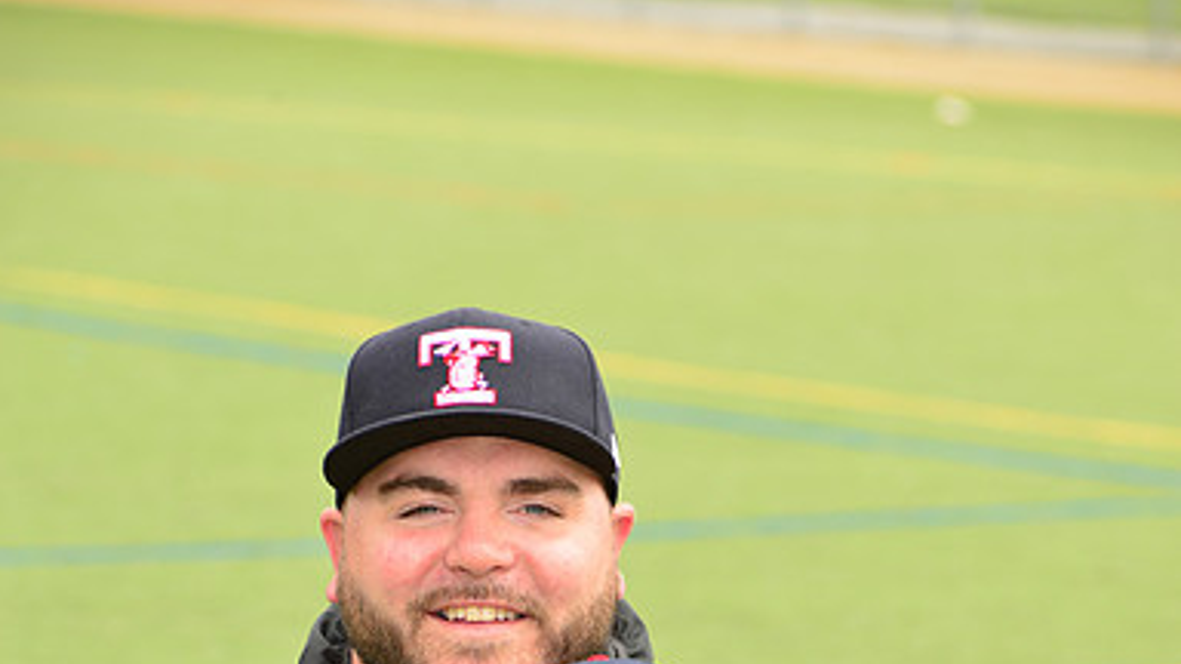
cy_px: 852
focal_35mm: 253
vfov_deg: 4.8
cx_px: 589
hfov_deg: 8.5
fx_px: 7923
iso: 250
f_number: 8
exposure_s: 1/200
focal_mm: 160
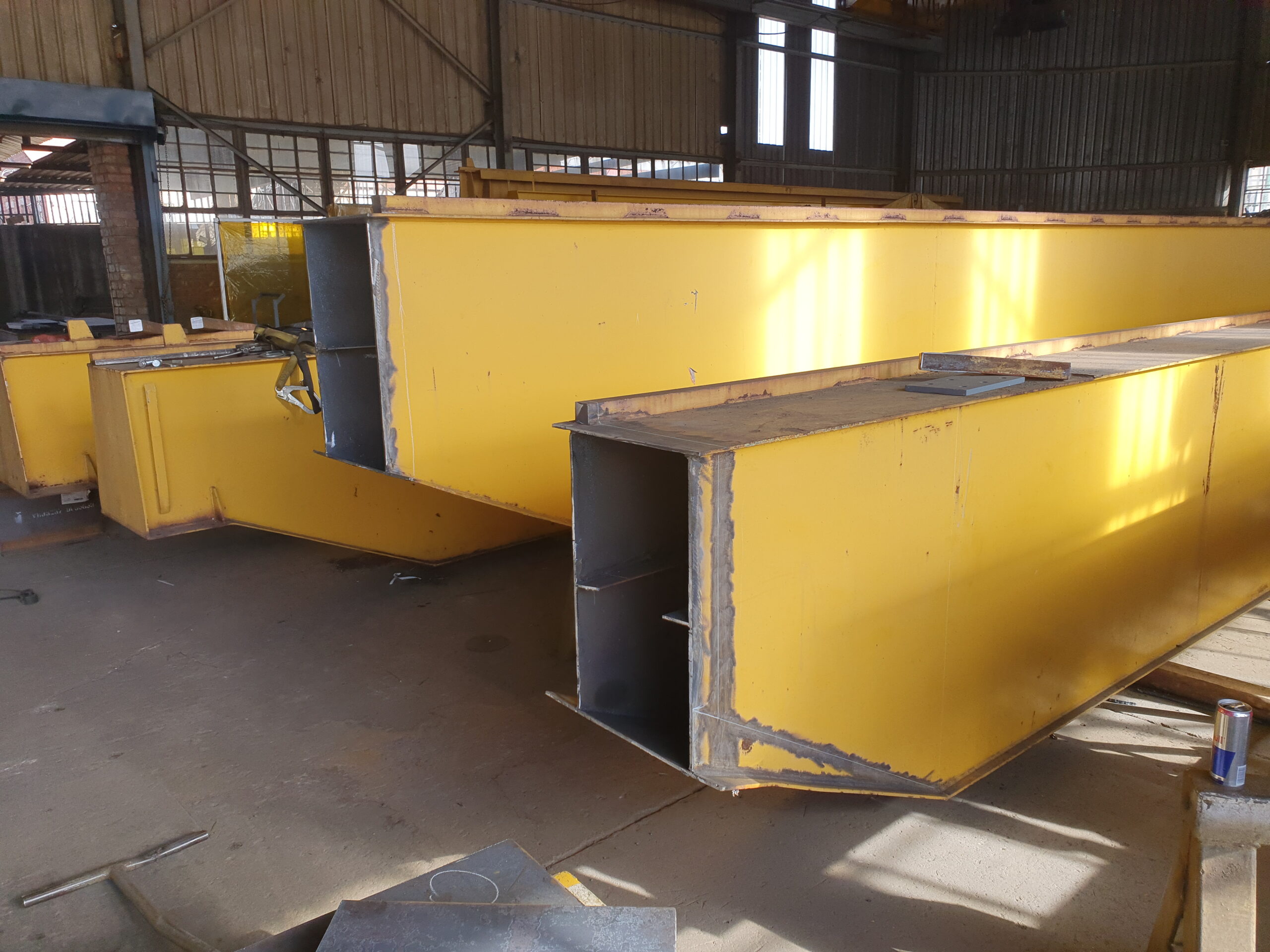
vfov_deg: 53.1
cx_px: 635
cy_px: 476
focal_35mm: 26
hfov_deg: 67.3
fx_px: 954
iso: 50
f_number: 2.4
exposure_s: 1/224
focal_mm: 4.32
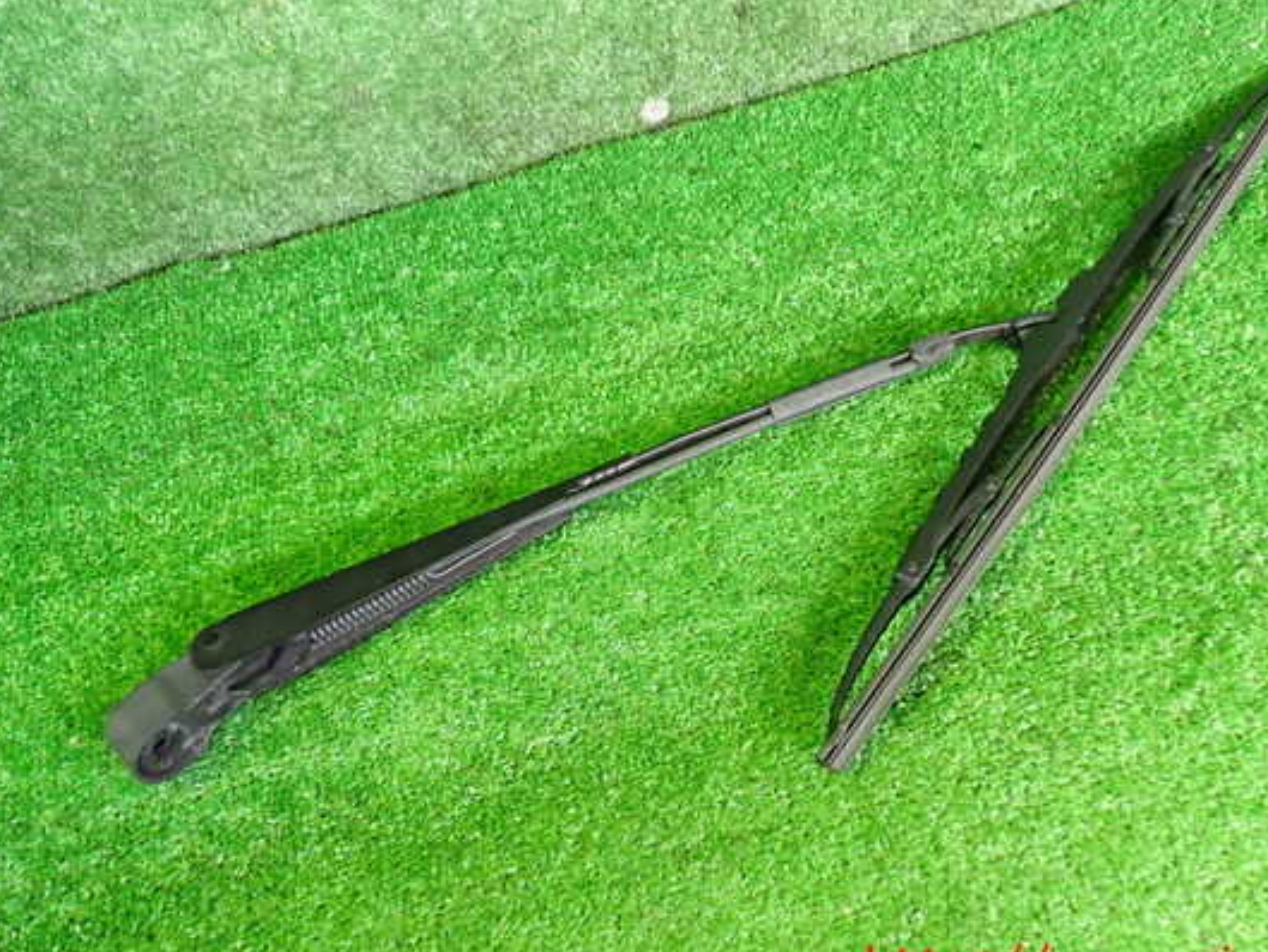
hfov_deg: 53.9
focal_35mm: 34
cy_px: 460
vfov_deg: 41.8
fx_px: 1246
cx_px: 688
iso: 640
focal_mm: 5.4
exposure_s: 1/30
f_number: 2.3
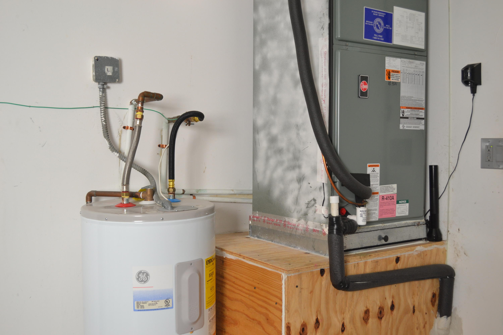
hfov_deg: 49.6
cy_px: 168
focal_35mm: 39
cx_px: 252
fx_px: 545
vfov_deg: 34.2
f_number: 4.2
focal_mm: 26
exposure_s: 1/15
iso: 450
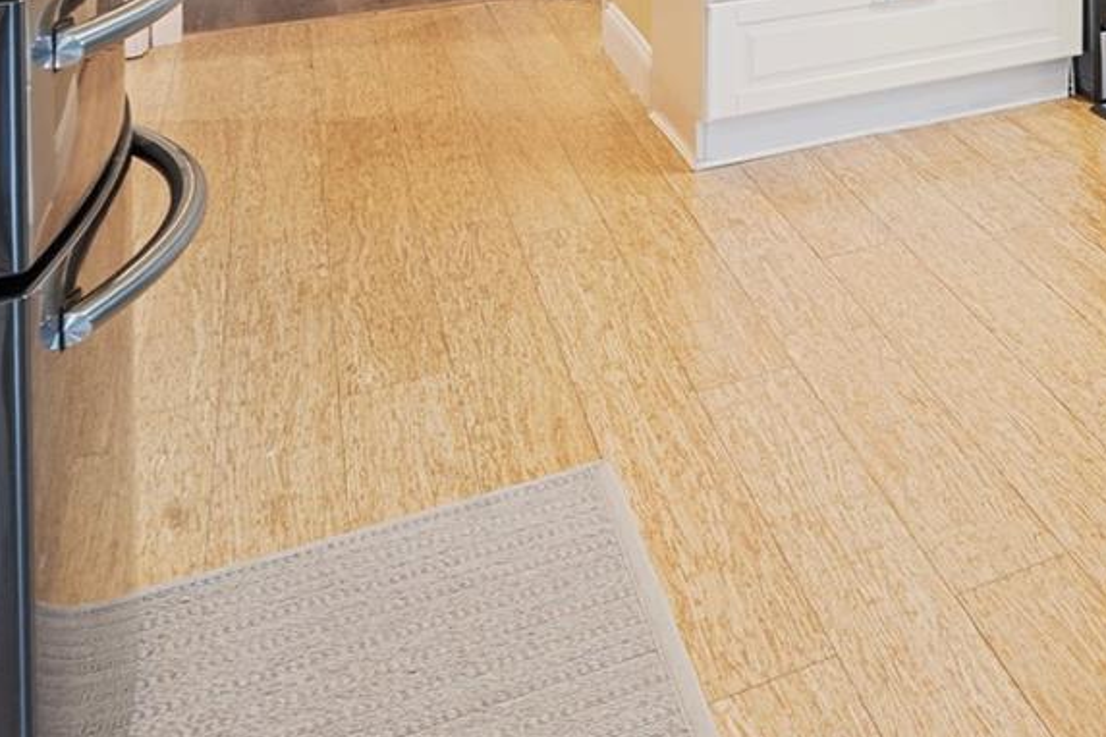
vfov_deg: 22.6
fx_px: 1536
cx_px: 1841
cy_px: -339
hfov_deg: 24.6
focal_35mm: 50
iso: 160
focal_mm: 14
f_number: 9
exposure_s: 1.3
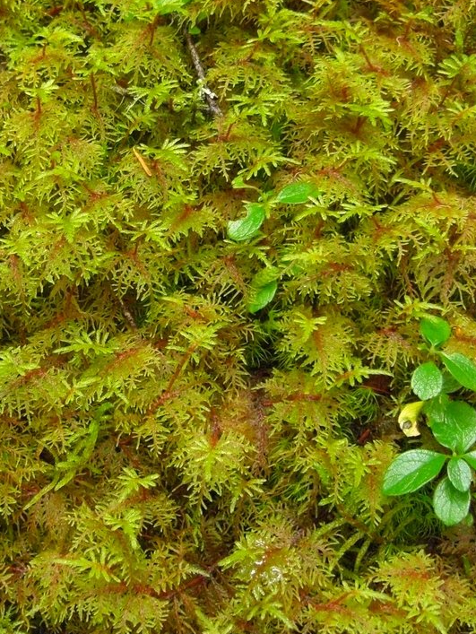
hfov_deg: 23.6
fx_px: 1136
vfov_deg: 31.0
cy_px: 232
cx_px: 173
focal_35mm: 62
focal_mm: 7.9
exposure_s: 1/80
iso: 800
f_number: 2.8
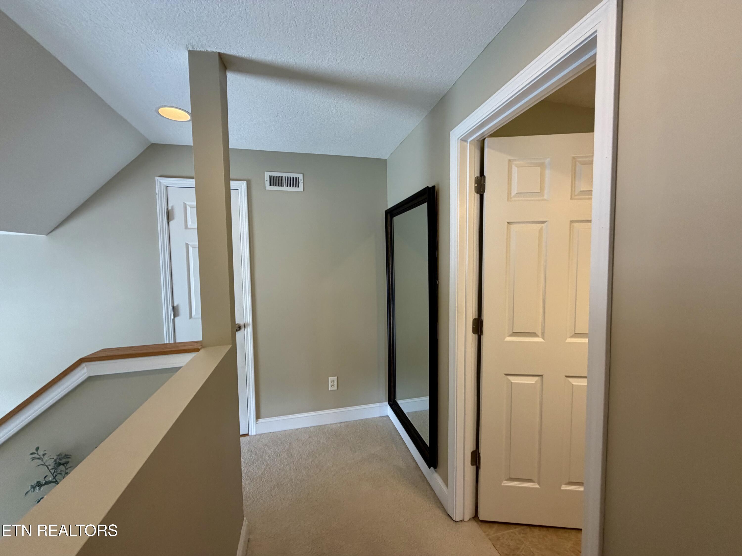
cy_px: 278
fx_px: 300
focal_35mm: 14
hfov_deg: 102.1
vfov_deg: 85.7
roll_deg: +0.9
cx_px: 371
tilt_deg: -1.8
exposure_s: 1/120
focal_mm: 2.22
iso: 200
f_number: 2.2
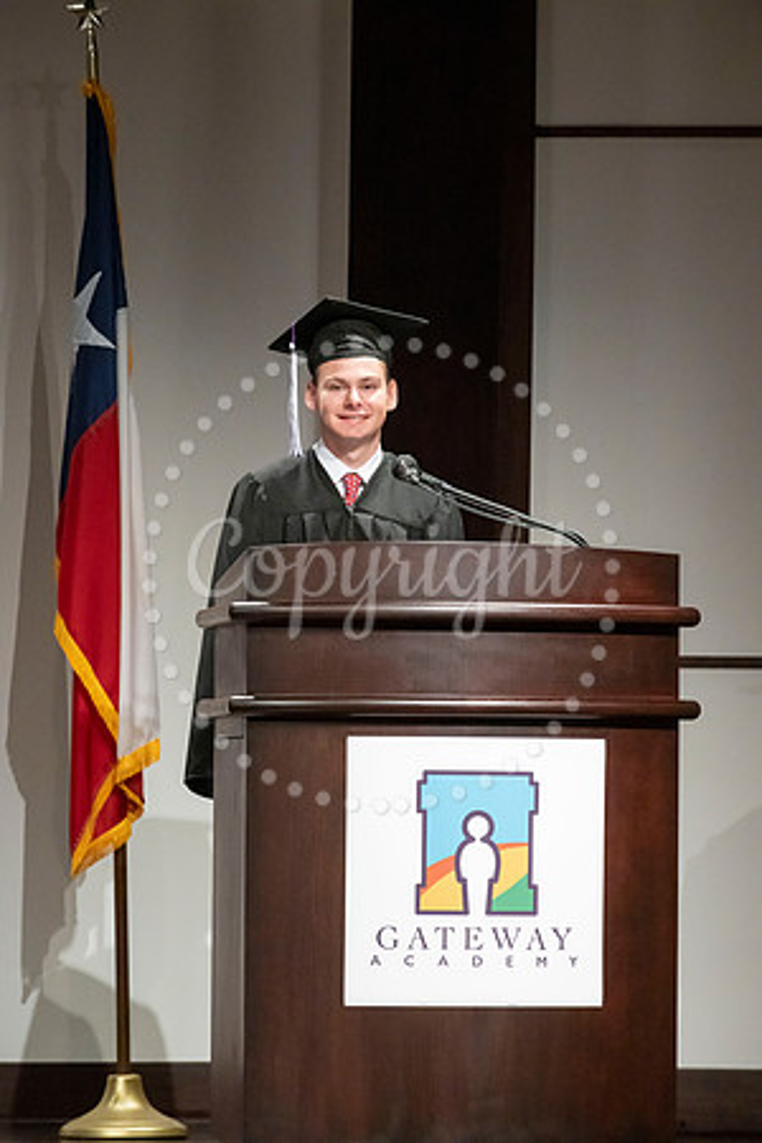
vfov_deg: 10.3
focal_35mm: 200
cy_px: 572
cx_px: 381
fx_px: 6350
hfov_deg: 6.9
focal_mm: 200
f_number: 8
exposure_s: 1/200
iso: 6400
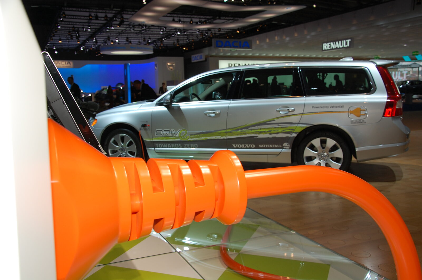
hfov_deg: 53.2
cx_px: 211
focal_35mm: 36
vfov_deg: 36.8
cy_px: 140
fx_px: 422
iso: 200
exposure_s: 1/100
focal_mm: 24
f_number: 5
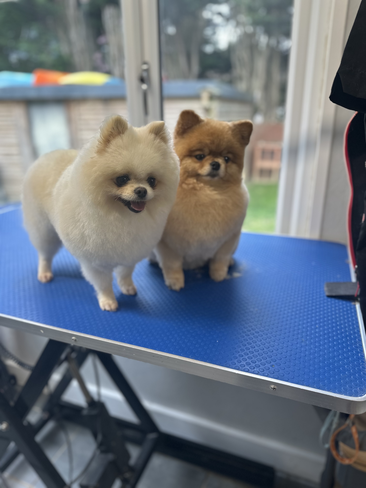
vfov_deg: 71.6
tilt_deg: -19.6
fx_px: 338
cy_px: 244
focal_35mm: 24
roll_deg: -0.7
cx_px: 183
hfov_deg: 56.8
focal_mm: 6.86
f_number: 1.78
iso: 64
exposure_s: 1/138
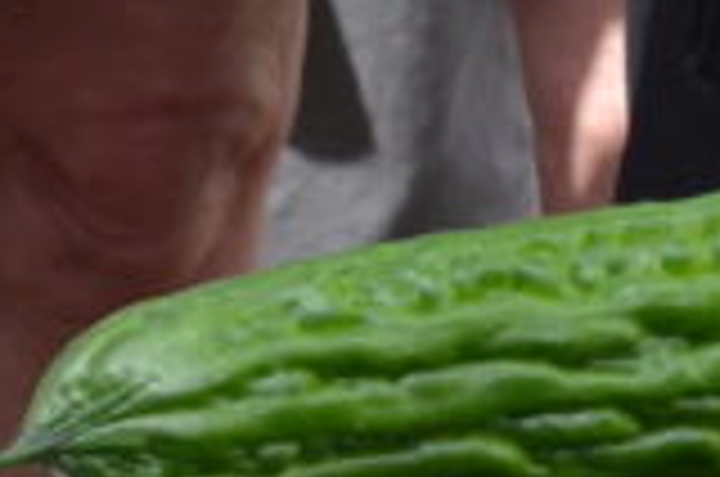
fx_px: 7166
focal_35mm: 359
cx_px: -198
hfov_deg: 5.7
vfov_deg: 3.8
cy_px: 983
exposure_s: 1/800
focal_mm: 50
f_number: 11
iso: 640
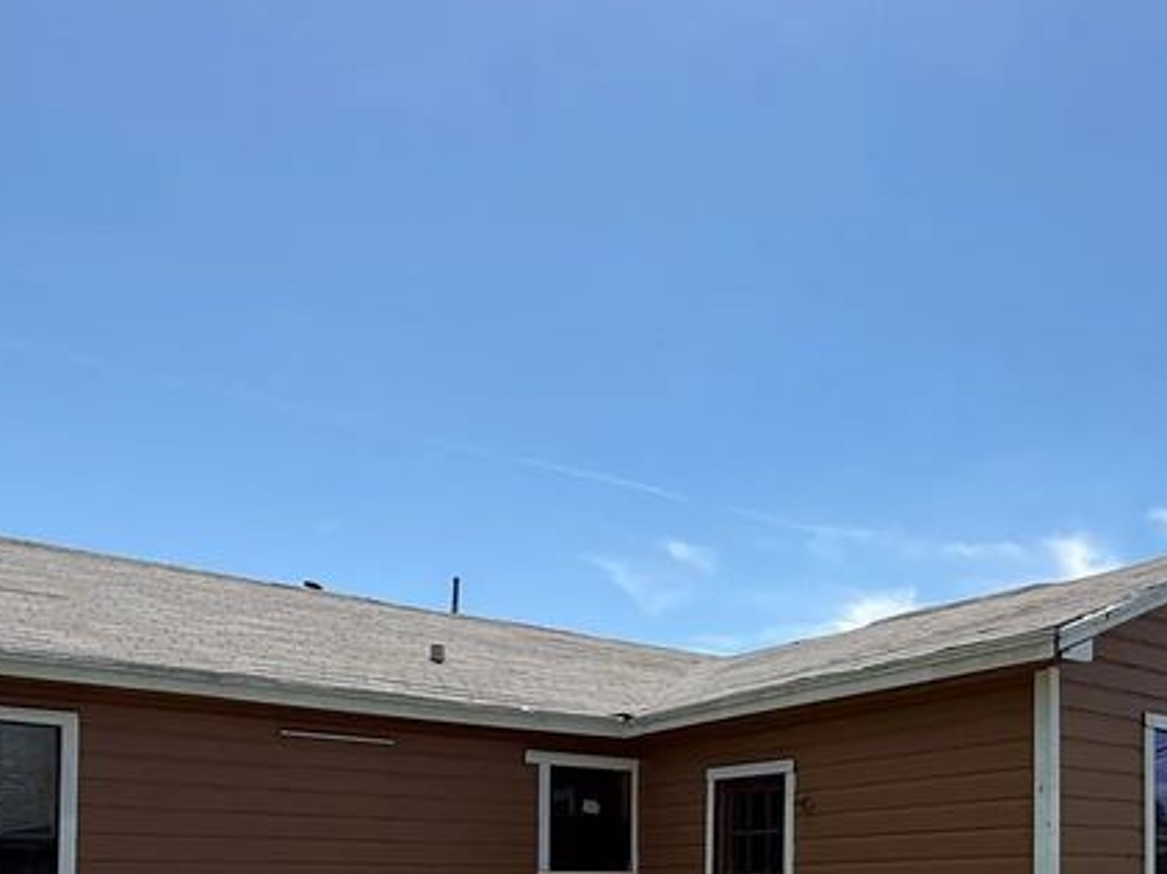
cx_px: 821
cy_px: 838
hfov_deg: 52.4
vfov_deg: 38.0
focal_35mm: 34
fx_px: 1146
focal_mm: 2.22
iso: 50
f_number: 2.2
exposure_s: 1/1285
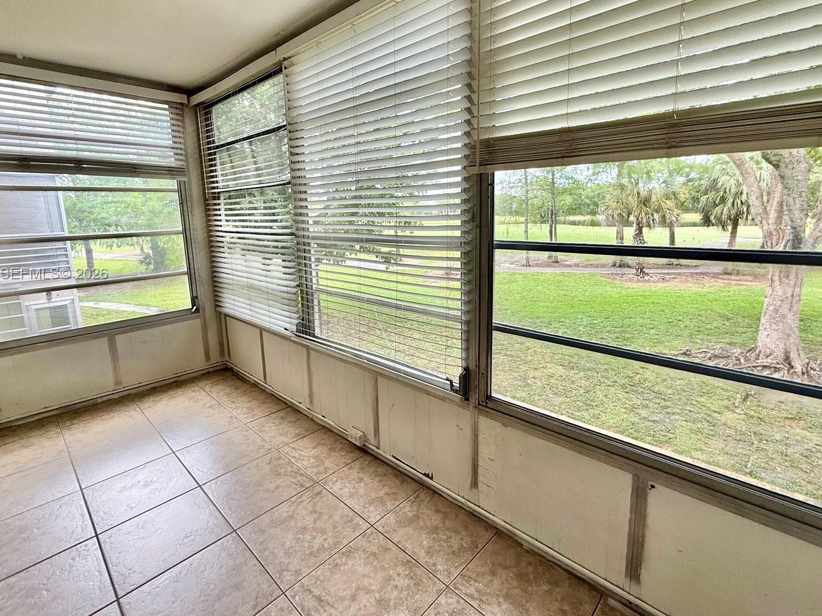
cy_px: 274
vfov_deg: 74.5
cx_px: 412
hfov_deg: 91.0
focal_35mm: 17
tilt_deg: -9.6
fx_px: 404
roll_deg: +1.0
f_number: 2.2
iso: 80
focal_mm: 2.22
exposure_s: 1/99
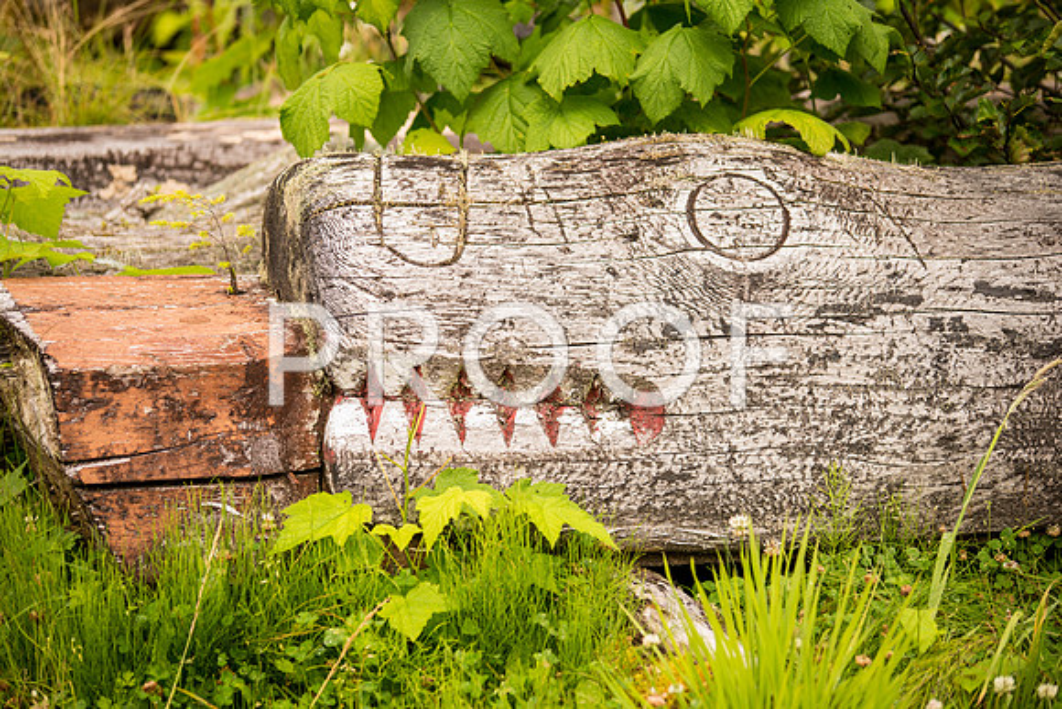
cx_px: 531
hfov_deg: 16.8
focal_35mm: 122
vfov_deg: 11.2
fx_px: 3600
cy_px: 354
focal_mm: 122
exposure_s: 1/500
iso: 200
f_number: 2.8
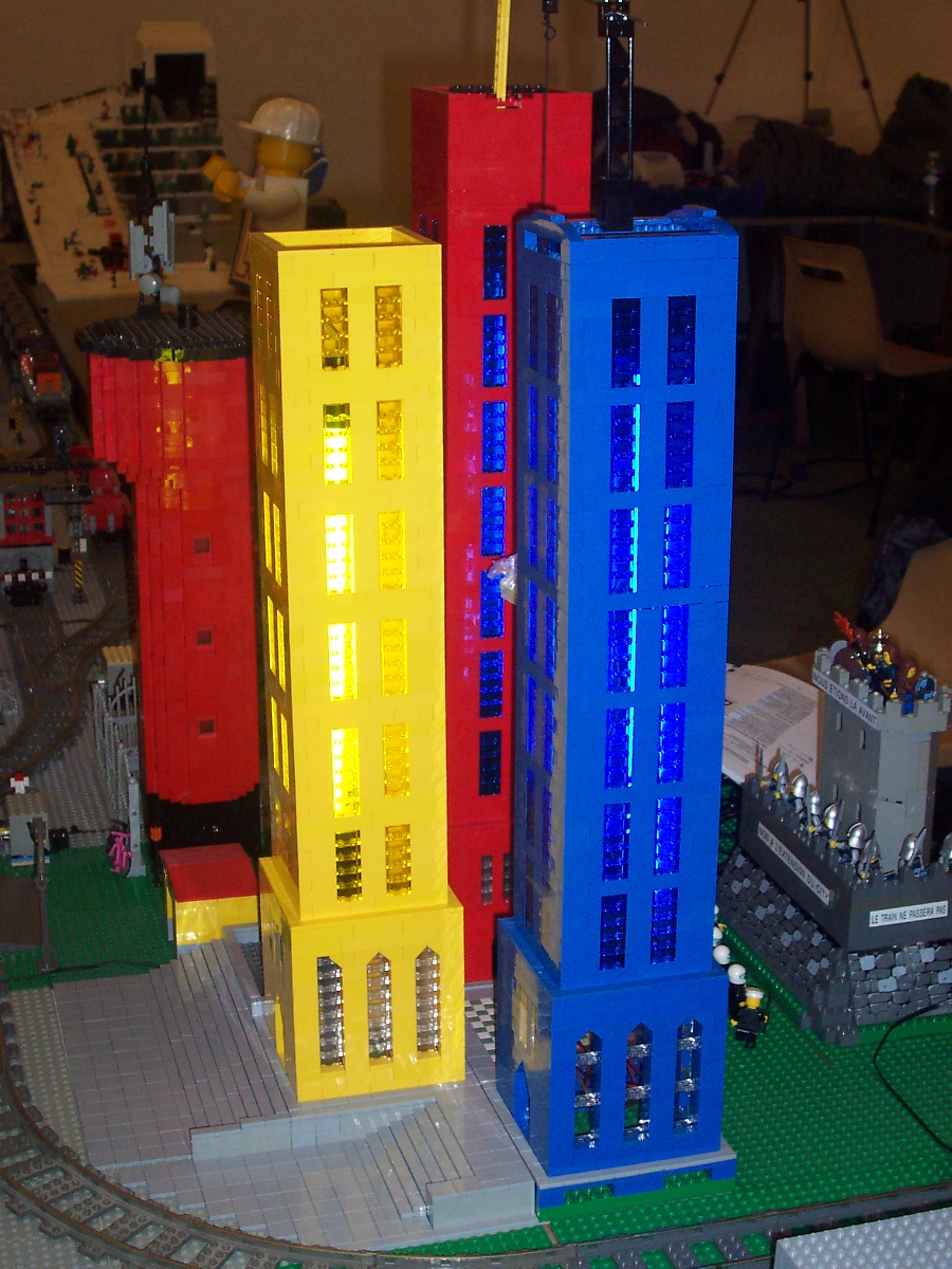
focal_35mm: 57
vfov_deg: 33.8
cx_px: 476
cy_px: 634
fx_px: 2090
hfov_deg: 25.7
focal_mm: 8.6
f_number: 3.4
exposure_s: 1/60
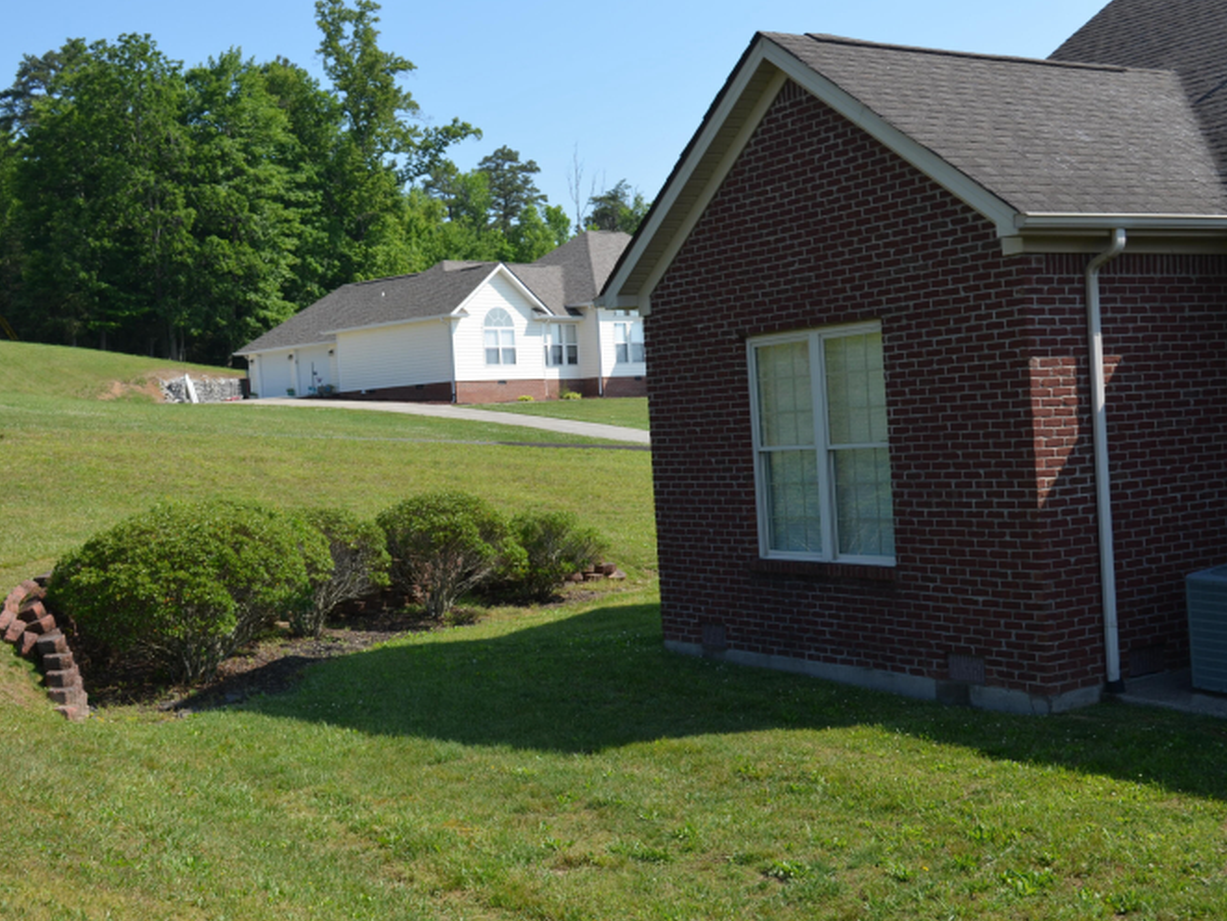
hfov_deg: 41.2
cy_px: 462
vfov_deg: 31.5
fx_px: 1631
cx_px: 593
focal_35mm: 46
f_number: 8
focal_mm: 28
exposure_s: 1/250
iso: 140
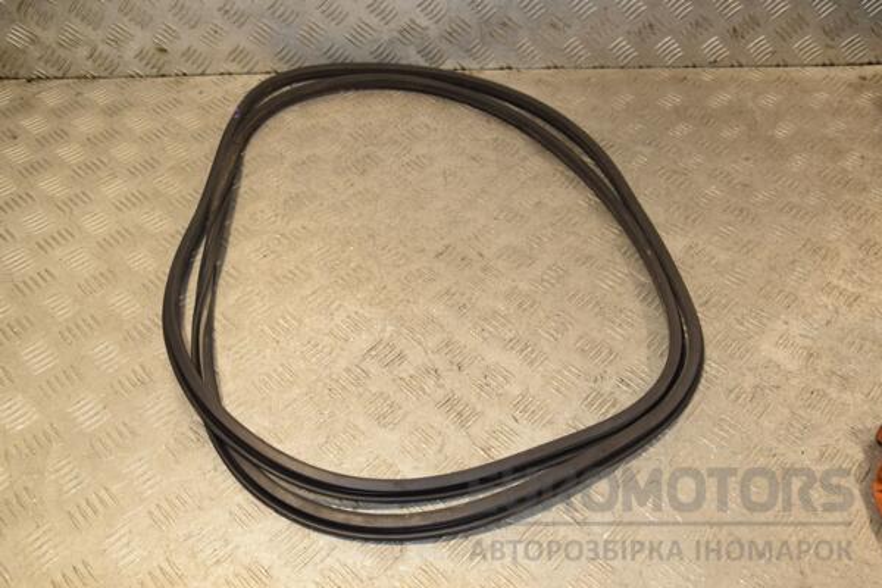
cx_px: 441
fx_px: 808
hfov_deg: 57.2
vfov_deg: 40.0
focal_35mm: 33
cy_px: 294
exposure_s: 1/200
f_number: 6.3
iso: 800
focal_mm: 22
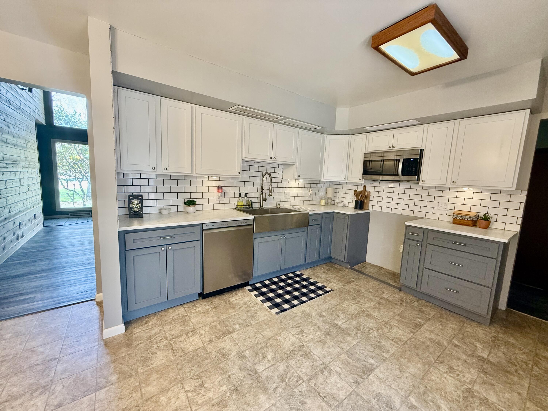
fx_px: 222
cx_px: 274
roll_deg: -2.9
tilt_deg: -7.1
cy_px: 206
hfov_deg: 102.1
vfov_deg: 85.7
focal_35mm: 14
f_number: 2.2
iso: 200
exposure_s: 1/60
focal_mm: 2.22
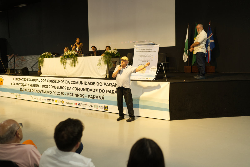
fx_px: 243
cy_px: 84
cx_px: 125
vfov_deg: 37.9
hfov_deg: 54.4
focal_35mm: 35
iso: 2000
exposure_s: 1/100
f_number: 2.5
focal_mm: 35
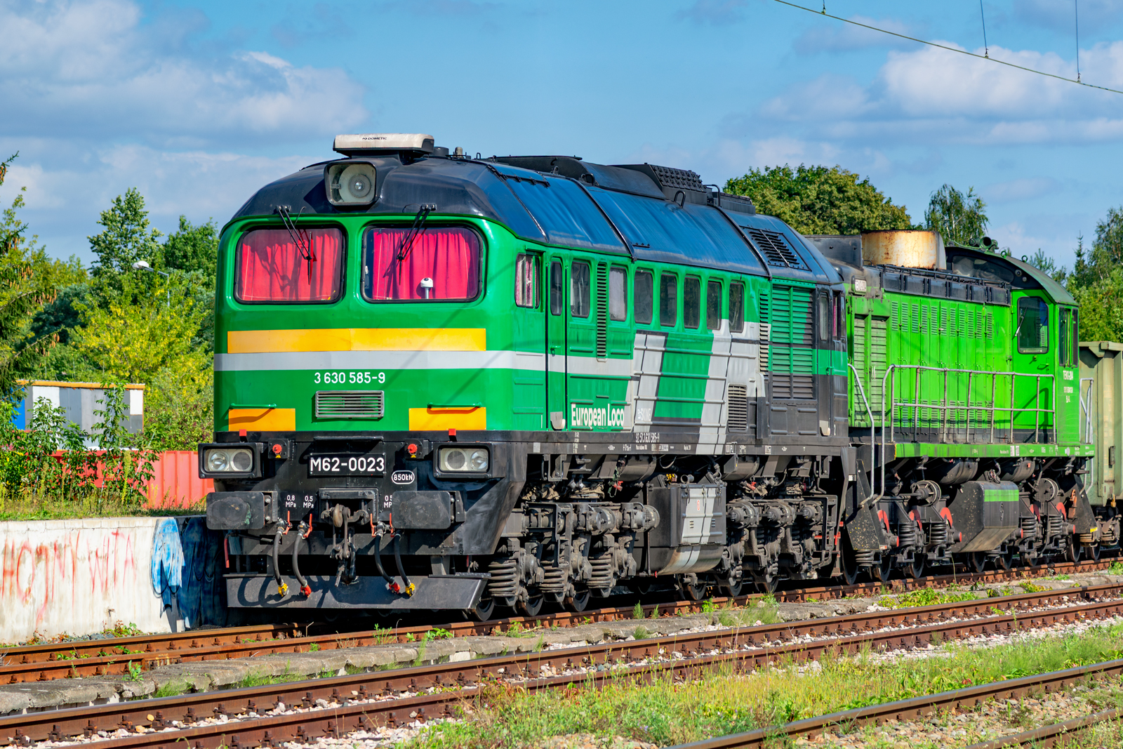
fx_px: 5615
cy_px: 374
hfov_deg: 11.4
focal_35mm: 180
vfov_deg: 7.6
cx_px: 562
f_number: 8
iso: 100
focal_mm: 120
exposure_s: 1/320
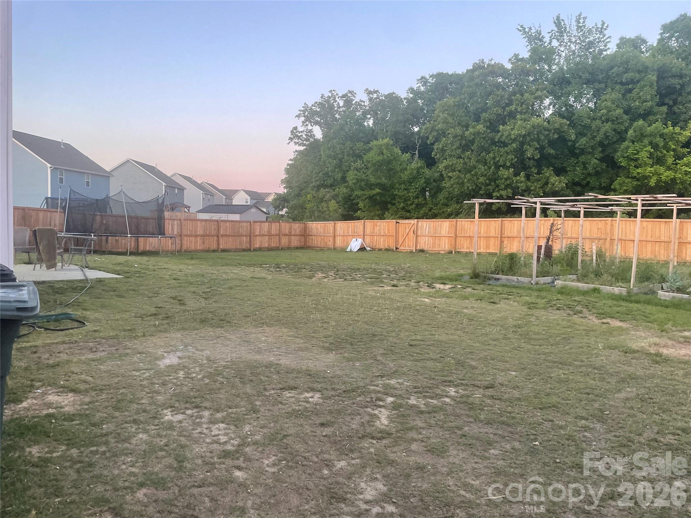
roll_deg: -1.0
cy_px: 259
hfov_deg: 67.3
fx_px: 519
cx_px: 346
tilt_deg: -4.2
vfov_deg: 53.1
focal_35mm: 26
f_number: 1.6
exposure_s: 1/113
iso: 125
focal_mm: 4.2
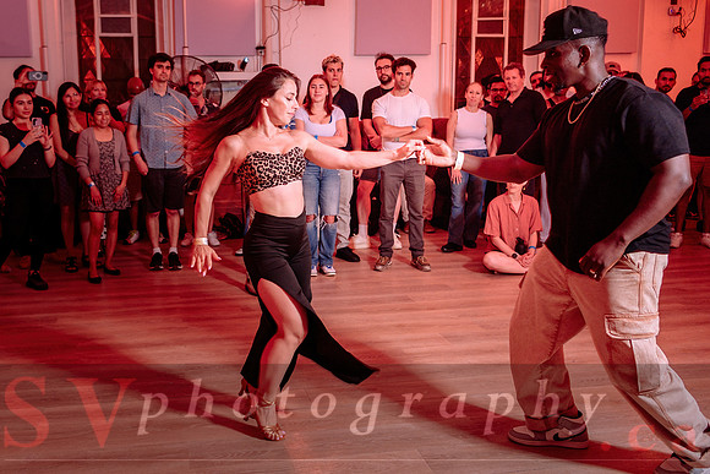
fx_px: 709
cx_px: 279
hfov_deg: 52.8
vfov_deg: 36.9
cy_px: 200
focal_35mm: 36
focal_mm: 29
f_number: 2.8
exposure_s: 1/80
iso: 800
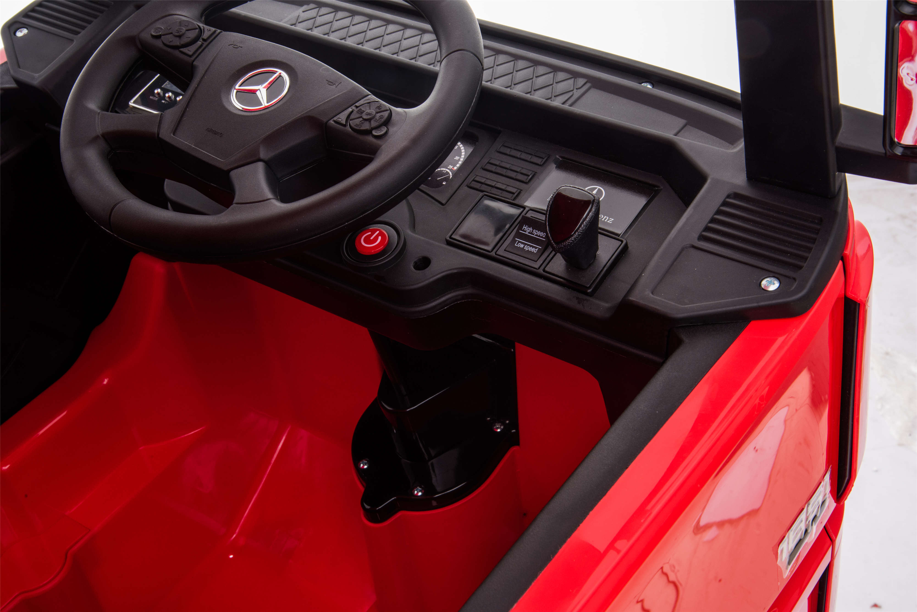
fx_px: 1325
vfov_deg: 26.0
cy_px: 306
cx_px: 458
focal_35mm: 52
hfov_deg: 38.2
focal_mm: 52
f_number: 20
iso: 250
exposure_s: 1/160
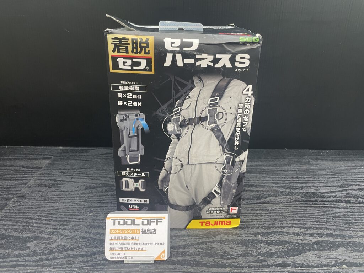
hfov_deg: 67.3
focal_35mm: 26
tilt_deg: -22.4
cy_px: 136
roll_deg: -1.0
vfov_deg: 53.1
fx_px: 273
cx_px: 182
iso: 160
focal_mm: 4.2
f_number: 1.6
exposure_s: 1/50
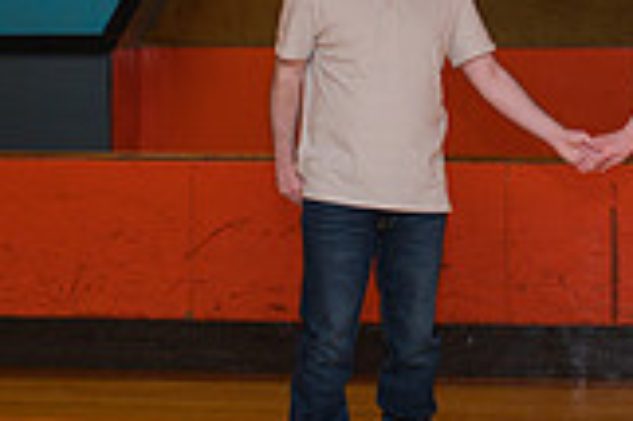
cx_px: 563
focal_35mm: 133
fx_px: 2336
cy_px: -49
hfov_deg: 15.3
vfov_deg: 10.2
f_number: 3.2
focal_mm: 35
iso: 1000
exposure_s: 1/200
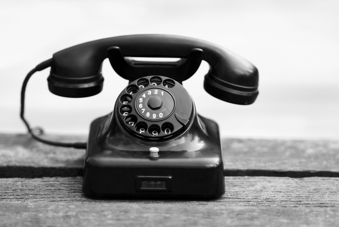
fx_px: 1909
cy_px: 114
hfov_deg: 10.1
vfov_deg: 6.8
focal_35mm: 202
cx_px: 170
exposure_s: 1/800
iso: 200
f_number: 2
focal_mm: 135
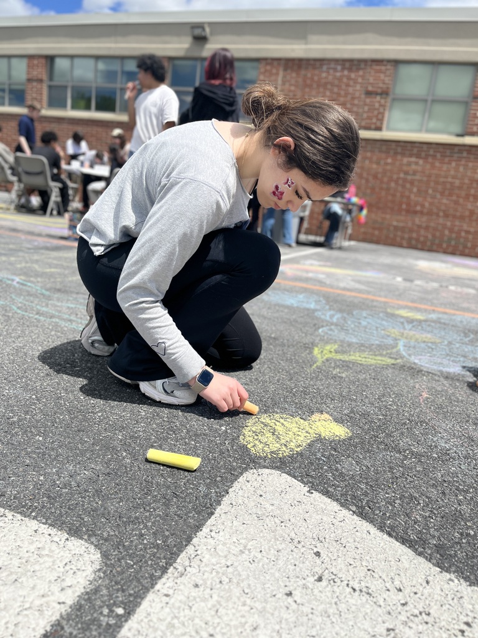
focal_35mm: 26
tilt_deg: -14.6
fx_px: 479
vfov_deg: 67.3
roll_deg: -5.6
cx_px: 239
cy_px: 319
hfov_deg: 53.1
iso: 50
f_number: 1.6
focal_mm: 5.1
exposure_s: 1/4651
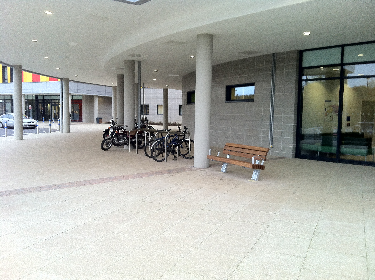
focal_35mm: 35
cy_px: 140
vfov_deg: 40.6
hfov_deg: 52.7
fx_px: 379
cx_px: 188
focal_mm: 3.85
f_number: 2.8
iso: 80
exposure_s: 1/50
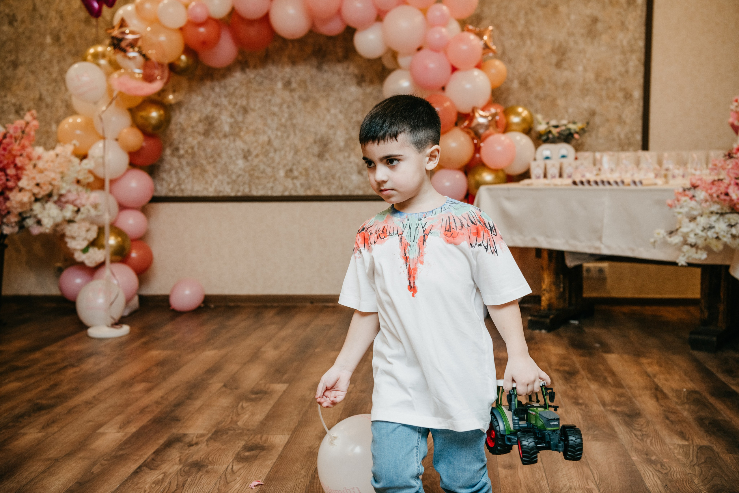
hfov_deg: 43.6
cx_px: 370
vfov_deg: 29.9
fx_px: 924
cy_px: 246
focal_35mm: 45
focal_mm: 45
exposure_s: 1/160
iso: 250
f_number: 4
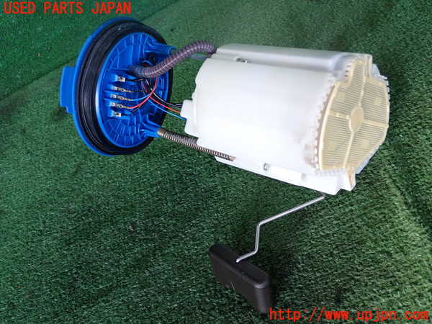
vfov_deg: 37.7
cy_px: 162
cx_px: 216
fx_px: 474
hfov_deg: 49.0
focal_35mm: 38
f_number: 2.7
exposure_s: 1/125
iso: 320
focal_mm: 6.83
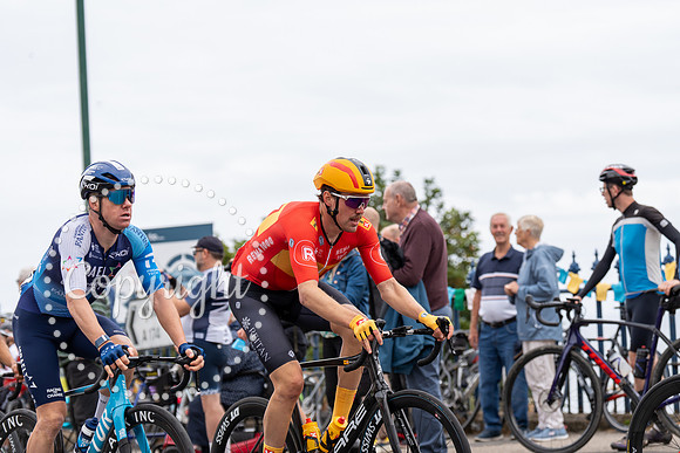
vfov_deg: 13.7
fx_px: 1889
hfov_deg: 20.4
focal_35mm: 100
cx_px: 340
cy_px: 226
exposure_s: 1/1000
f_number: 3.5
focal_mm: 100
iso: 320
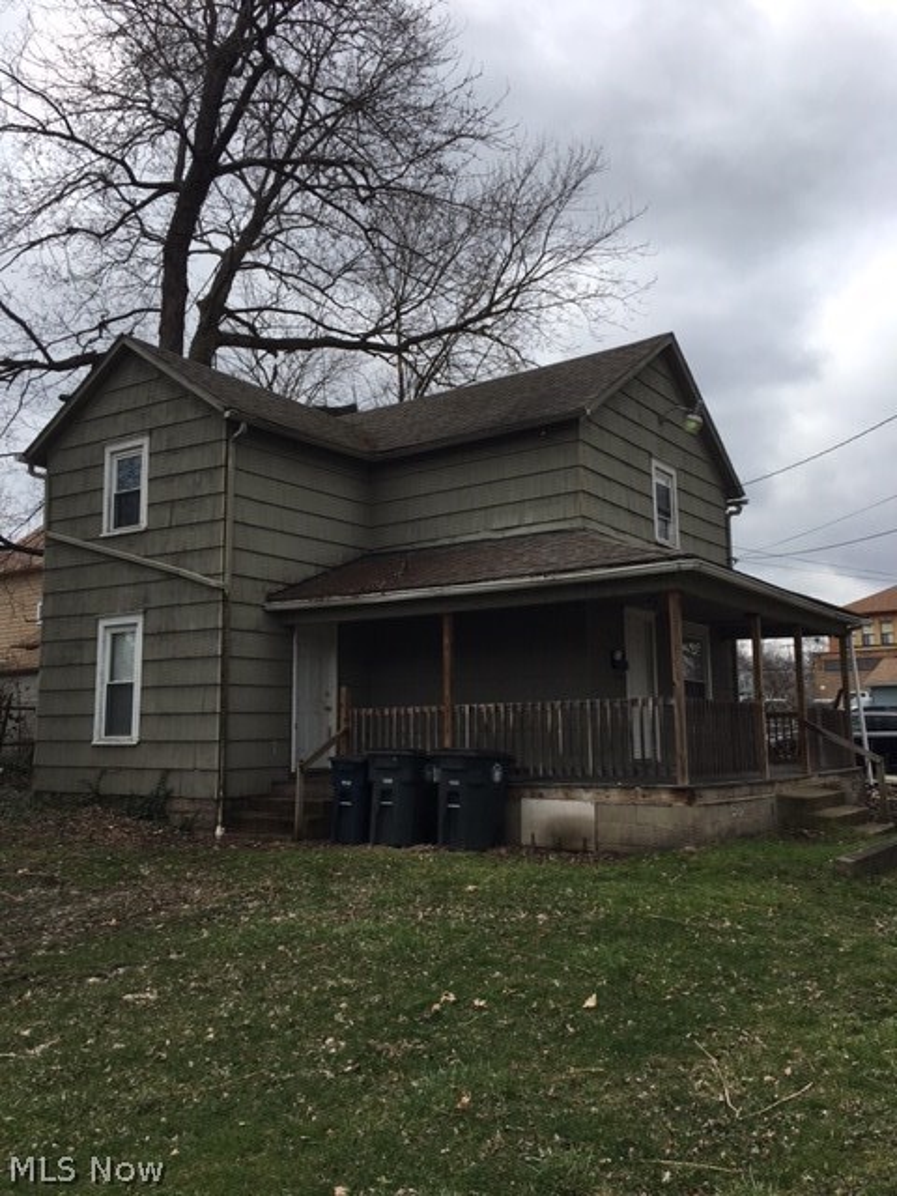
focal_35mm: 29
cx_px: 448
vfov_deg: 61.7
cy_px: 598
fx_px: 1002
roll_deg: -1.3
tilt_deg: +8.4
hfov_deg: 48.2
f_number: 2.2
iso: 25
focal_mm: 4.15
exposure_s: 1/1451
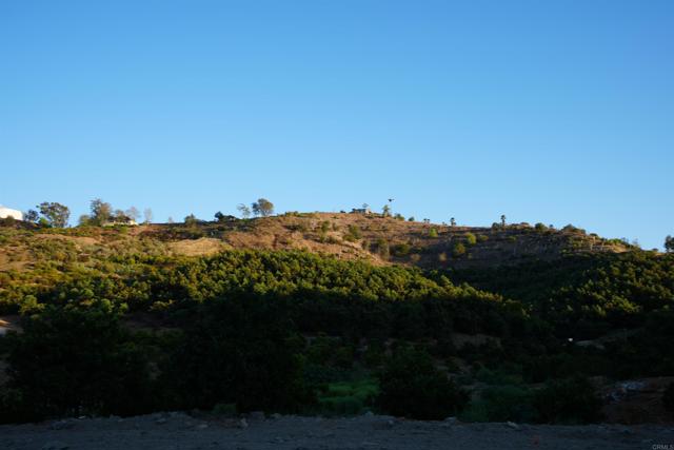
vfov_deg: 37.9
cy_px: 225
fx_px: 655
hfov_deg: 54.4
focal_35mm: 35
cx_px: 337
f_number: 5
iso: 80
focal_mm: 35
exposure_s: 1/200
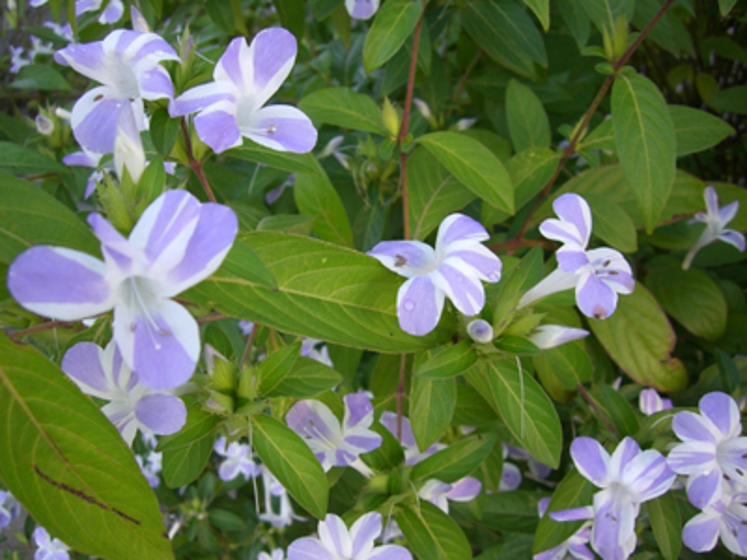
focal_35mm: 38
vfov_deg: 37.7
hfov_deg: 49.0
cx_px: 374
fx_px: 820
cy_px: 280
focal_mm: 6.2
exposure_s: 1/200
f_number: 2.7
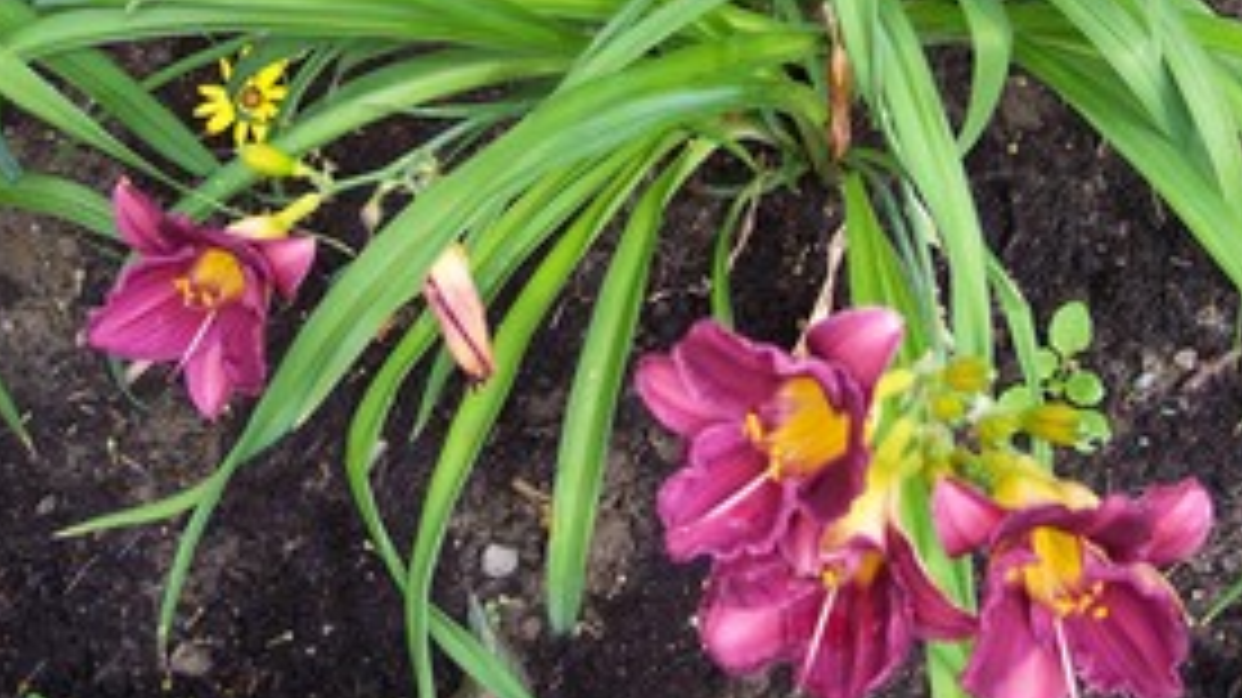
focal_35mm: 66
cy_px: 36
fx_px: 2173
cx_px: 720
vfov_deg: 17.9
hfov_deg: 31.8
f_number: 2.8
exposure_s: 1/500
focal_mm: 8
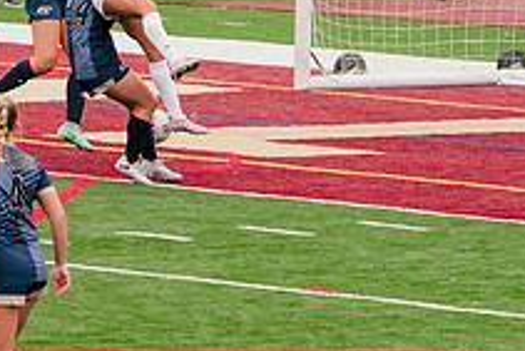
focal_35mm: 686
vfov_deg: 2.0
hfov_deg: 3.0
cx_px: -127
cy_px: 168
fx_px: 10011
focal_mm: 200
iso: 500
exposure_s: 1/1600
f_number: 5.6
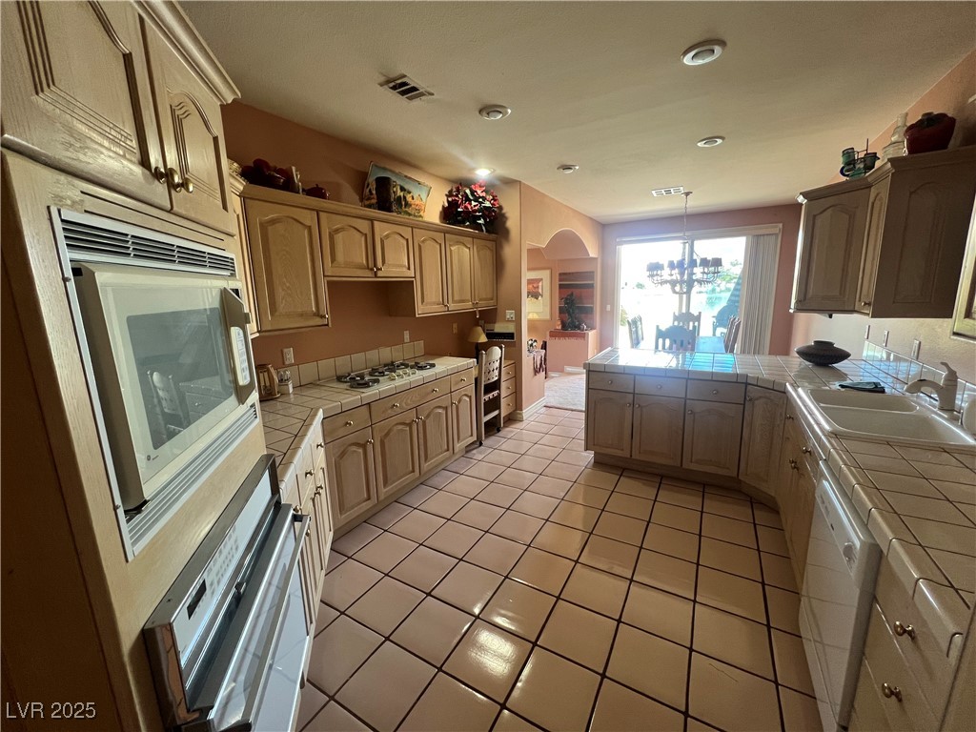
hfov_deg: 106.2
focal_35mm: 13
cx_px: 488
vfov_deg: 89.9
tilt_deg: -11.6
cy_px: 366
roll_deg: +1.9
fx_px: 367
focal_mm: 1.57
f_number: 1.8
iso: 160
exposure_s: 1/60
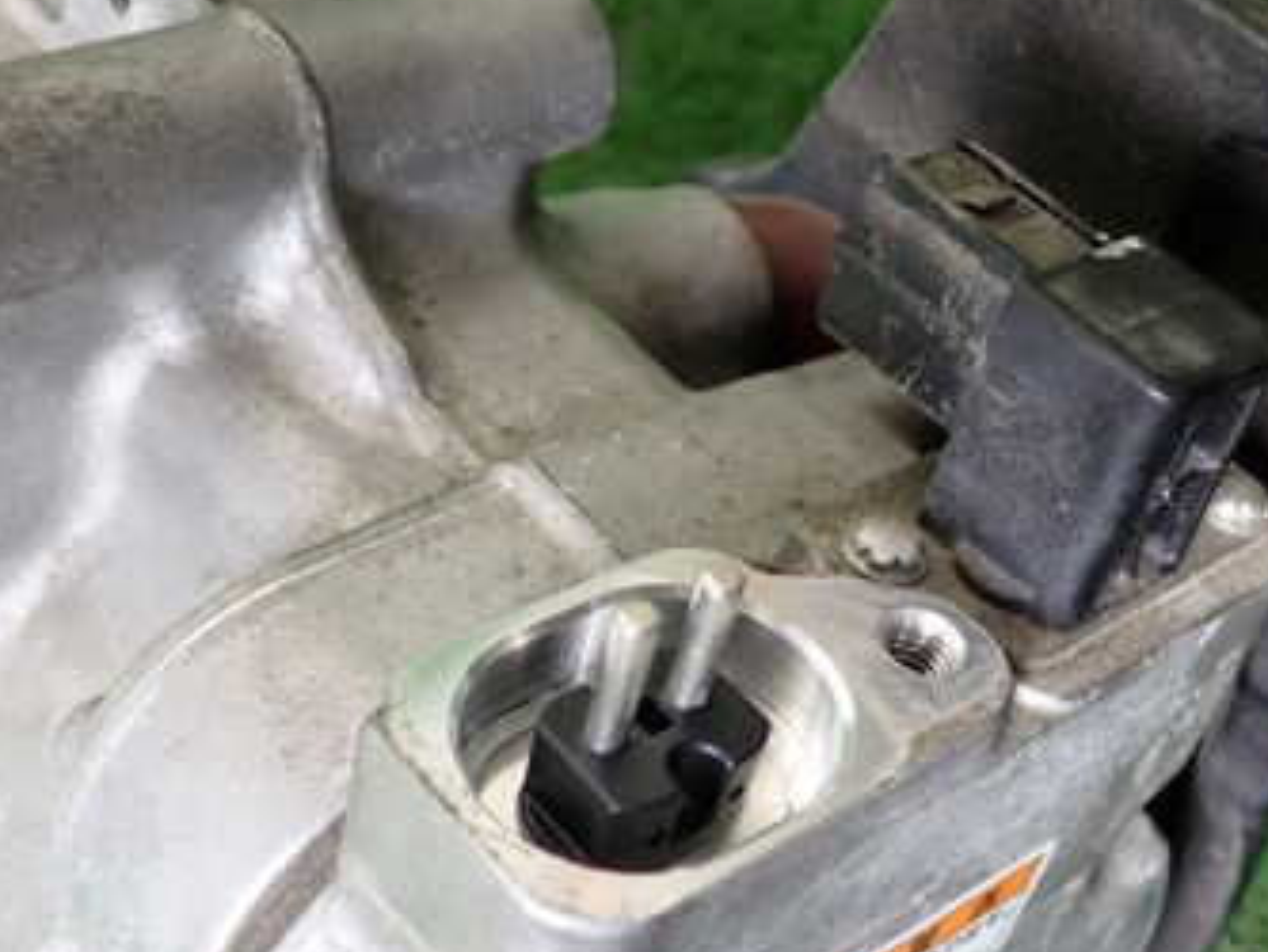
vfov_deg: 27.0
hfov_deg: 35.4
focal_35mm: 54
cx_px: 758
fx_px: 1979
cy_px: 491
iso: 200
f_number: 2.3
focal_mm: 5.4
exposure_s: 1/80
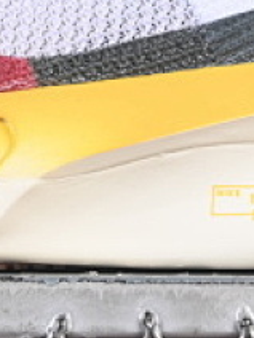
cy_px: -83
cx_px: 102
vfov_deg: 5.4
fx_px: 3591
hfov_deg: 4.1
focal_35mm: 367
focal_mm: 50
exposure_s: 1/80
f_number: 7.1
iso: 160
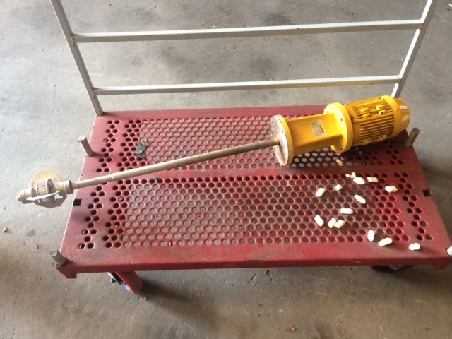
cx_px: 226
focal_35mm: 30
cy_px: 170
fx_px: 392
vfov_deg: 46.8
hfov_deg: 60.0
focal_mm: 4.12
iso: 100
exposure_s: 1/30
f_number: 2.2
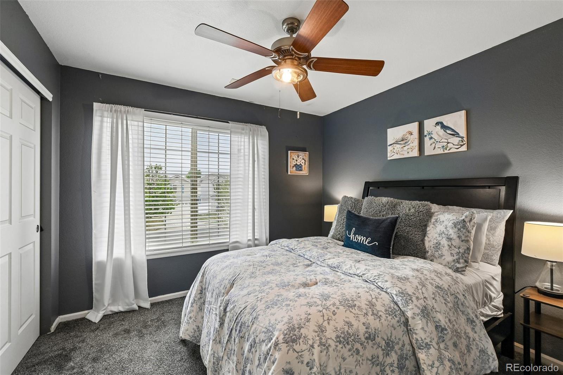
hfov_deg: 98.6
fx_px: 242
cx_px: 282
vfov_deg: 75.5
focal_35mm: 16
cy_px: 188
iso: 400
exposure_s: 1/25
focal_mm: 15.5
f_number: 10
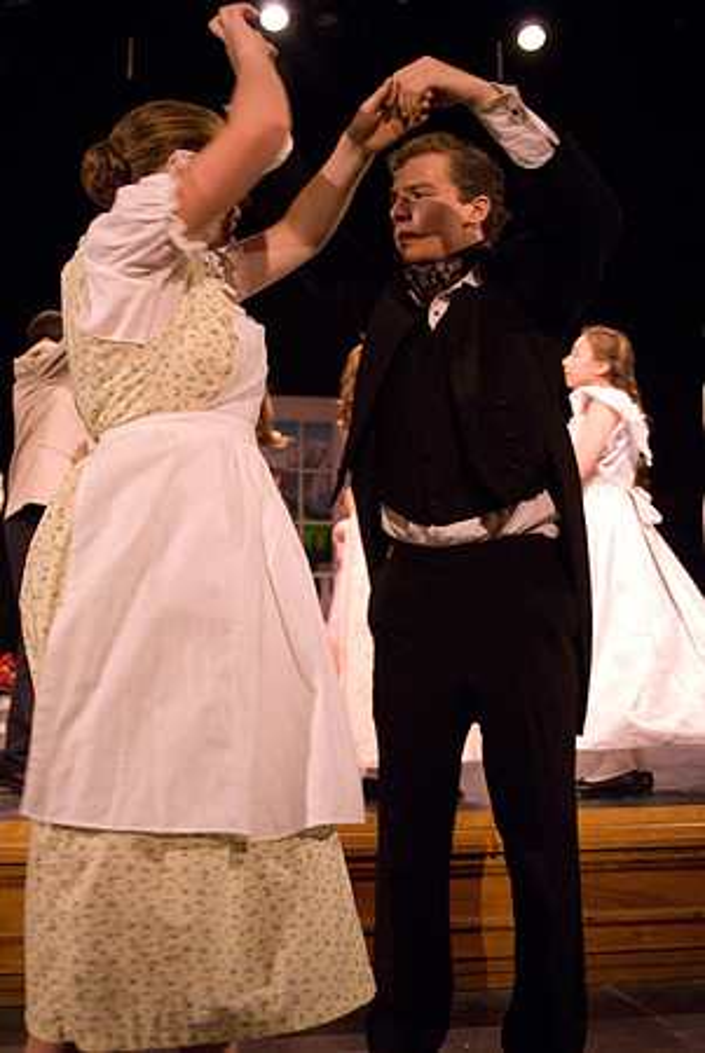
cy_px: 526
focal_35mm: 46
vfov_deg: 42.3
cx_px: 352
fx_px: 1363
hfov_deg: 29.0
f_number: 2.8
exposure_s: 1/160
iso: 1600
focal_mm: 31
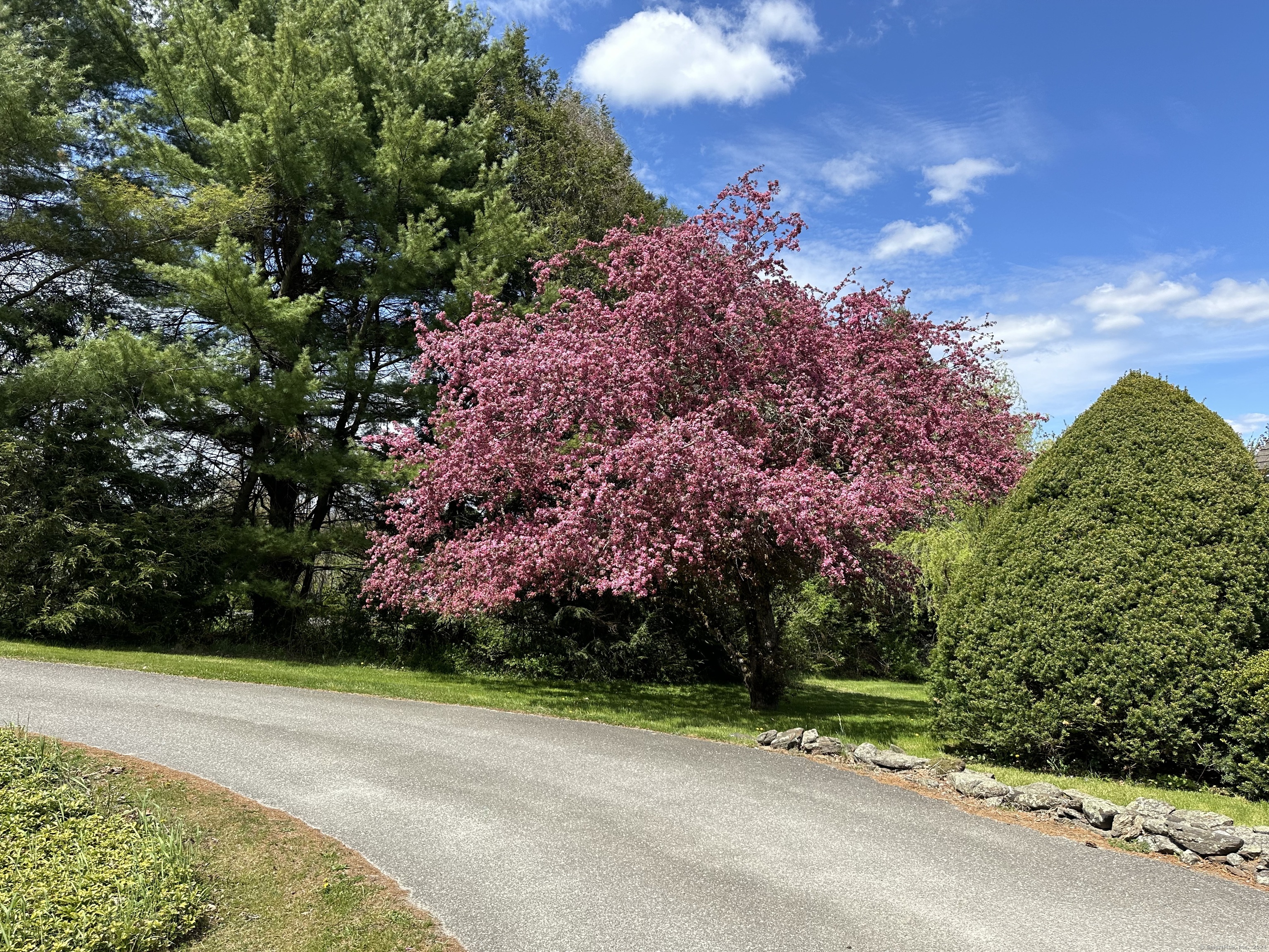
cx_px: 634
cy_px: 476
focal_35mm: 24
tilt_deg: +8.7
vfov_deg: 56.8
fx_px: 880
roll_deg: +0.8
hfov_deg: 71.6
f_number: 1.78
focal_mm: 6.86
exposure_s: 1/2882
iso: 80
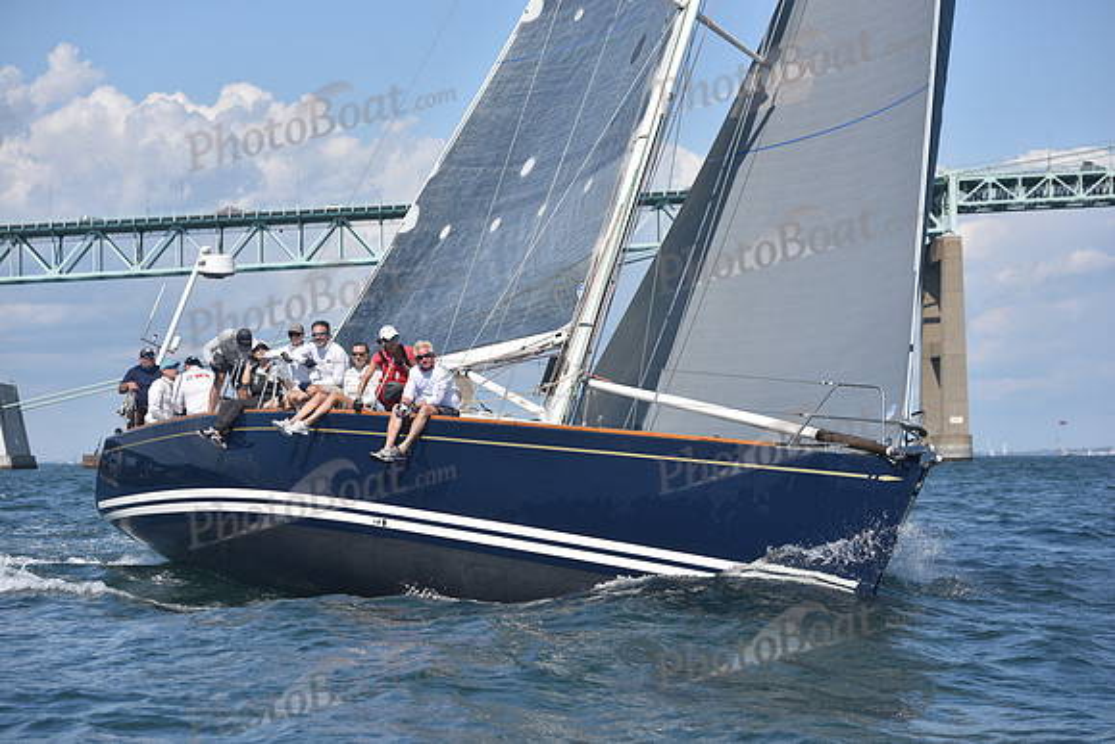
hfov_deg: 25.4
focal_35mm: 80
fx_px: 2478
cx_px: 558
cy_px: 372
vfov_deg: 17.1
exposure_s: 1/1250
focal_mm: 80
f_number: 5
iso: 250
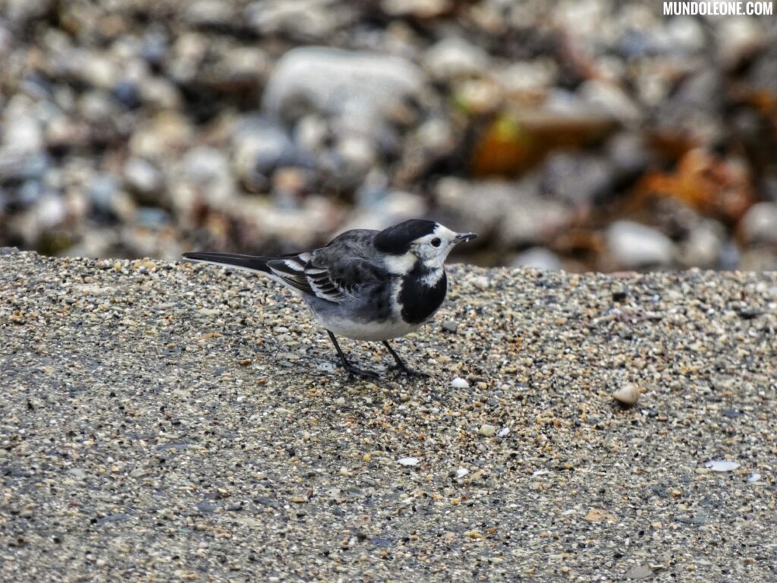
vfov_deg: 1.9
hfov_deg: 2.5
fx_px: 17463
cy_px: 292
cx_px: 388
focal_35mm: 778
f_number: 5.6
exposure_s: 1/100
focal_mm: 139.4
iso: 320
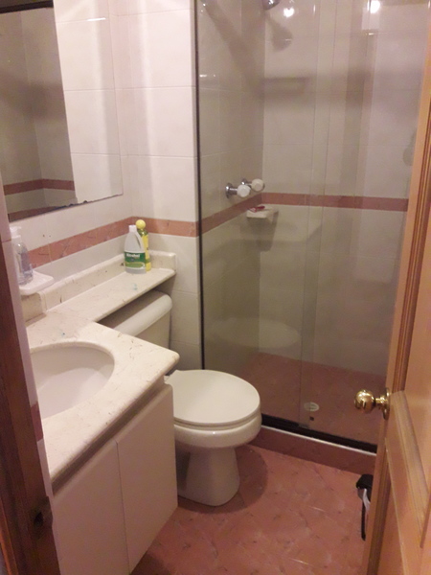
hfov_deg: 49.7
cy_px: 288
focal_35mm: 28
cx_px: 216
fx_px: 465
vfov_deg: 63.4
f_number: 1.9
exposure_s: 1/24
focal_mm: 3.7
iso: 400
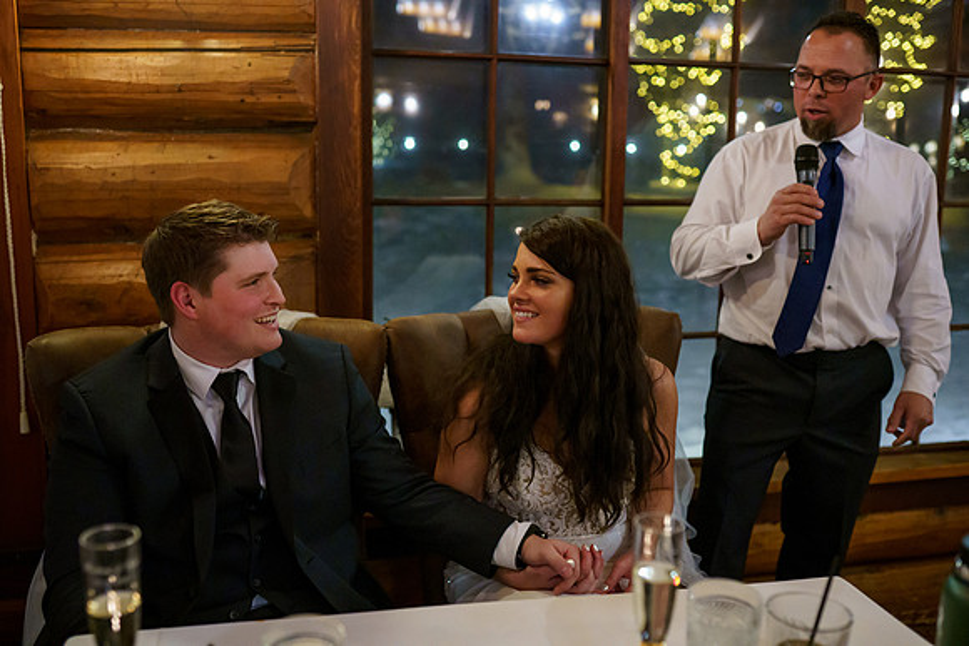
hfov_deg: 54.4
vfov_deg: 37.9
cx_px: 484
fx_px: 942
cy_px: 323
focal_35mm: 35
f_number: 2.2
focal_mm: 35
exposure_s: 1/250
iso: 3200
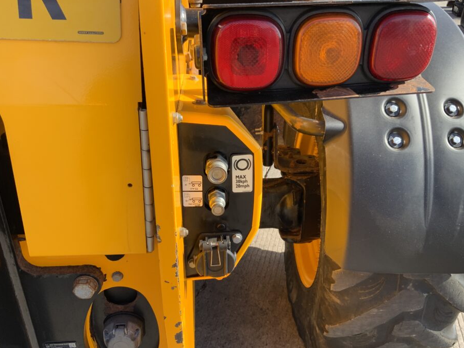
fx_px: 442
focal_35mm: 33
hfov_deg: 55.3
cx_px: 245
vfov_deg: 42.9
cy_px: 193
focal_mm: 3
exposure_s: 1/327
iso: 16
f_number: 1.8
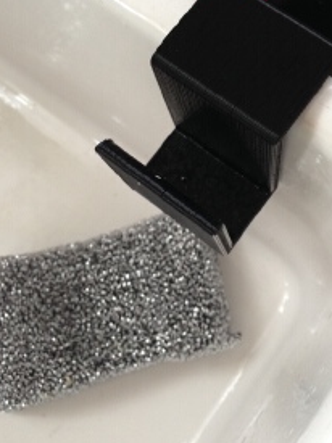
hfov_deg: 30.0
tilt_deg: -70.1
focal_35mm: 48
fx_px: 614
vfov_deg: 39.3
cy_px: 155
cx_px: 222
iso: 100
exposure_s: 1/20
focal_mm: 4.12
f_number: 2.4
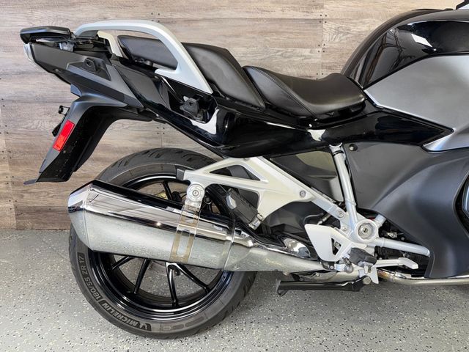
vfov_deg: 56.8
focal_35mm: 24
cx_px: 234
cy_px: 176
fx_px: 325
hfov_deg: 71.6
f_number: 1.78
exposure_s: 1/22
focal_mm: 6.76
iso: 50
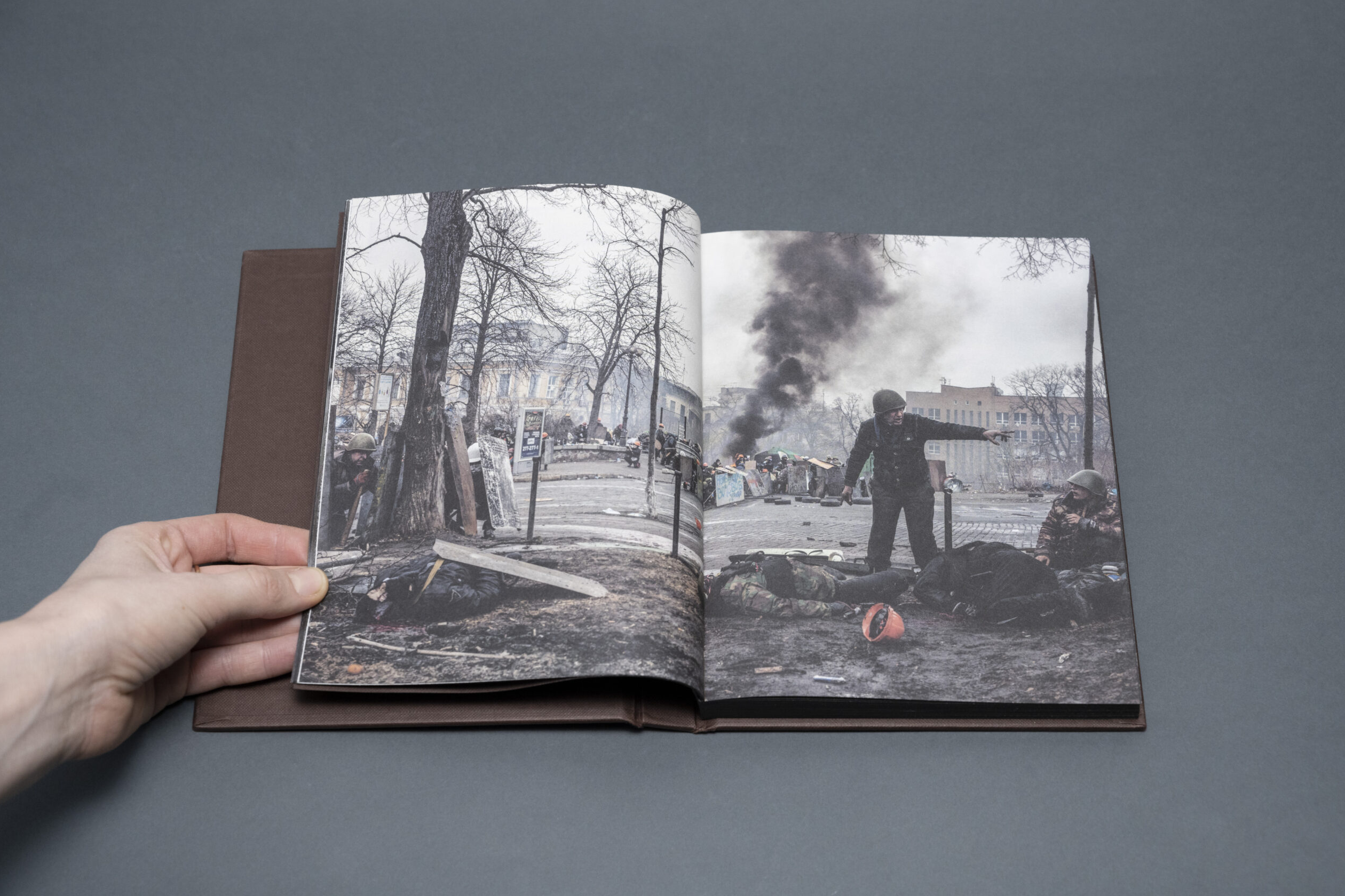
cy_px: 447
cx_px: 682
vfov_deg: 21.6
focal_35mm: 63
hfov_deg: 31.9
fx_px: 2354
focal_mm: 62
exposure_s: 1/125
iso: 800
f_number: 5.6
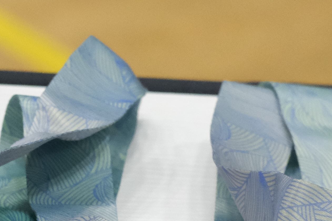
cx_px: -184
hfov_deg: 5.5
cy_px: 141
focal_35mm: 370
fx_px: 3412
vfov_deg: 3.7
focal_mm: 50
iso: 4000
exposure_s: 1/500
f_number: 4.5
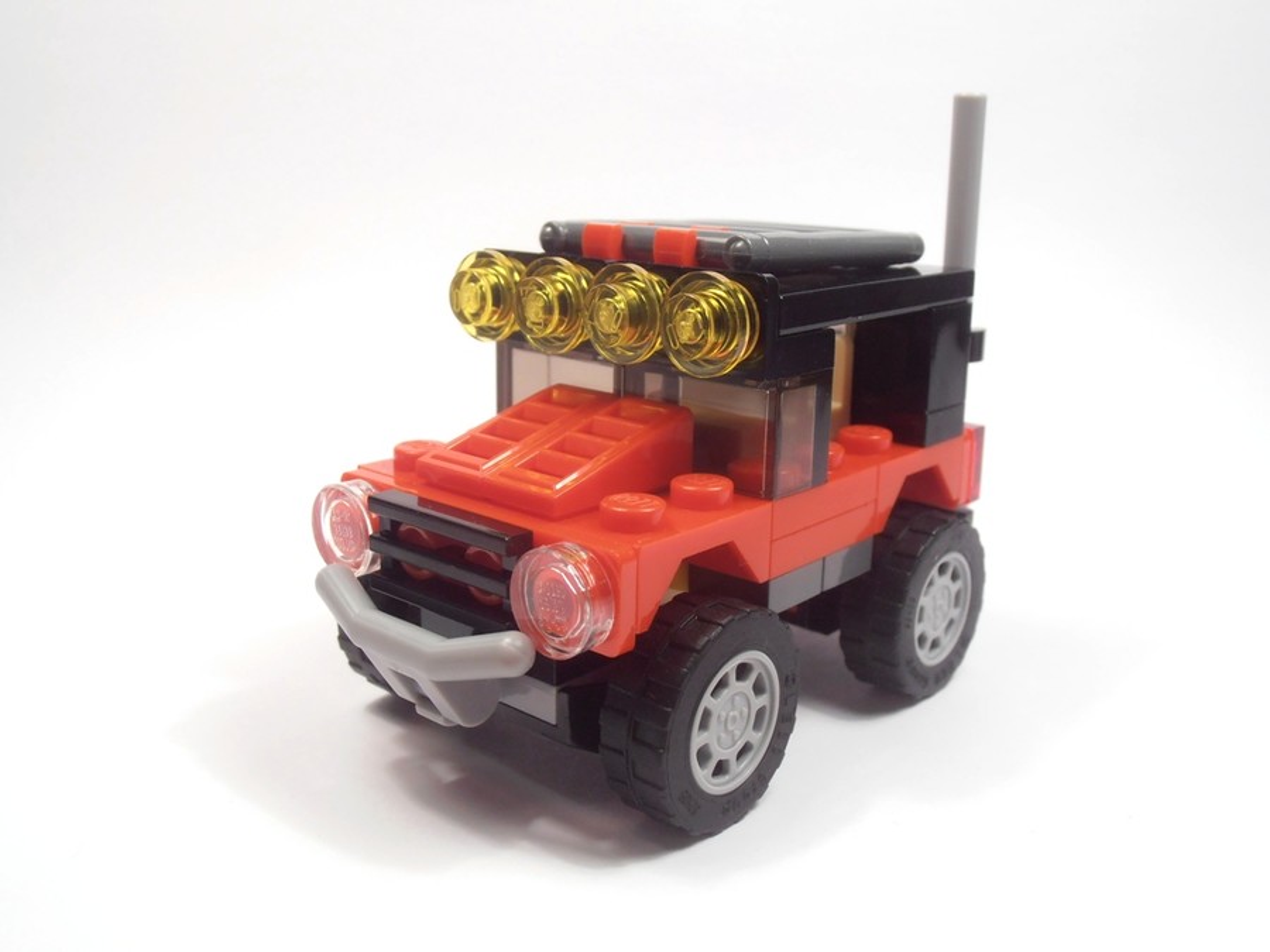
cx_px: 635
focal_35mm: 37
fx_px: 1357
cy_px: 476
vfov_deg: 38.7
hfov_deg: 50.1
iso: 80
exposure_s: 1/60
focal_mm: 6.61
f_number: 3.9
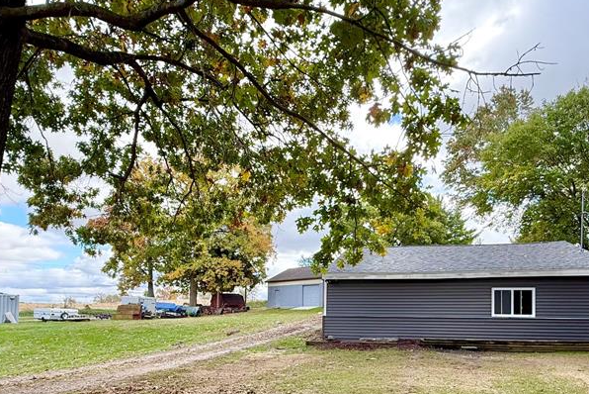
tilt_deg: +2.3
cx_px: 318
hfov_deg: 71.4
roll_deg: -1.2
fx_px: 409
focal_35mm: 25
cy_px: 304
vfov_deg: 48.9
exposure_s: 1/324
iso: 64
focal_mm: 2.22
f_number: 2.2
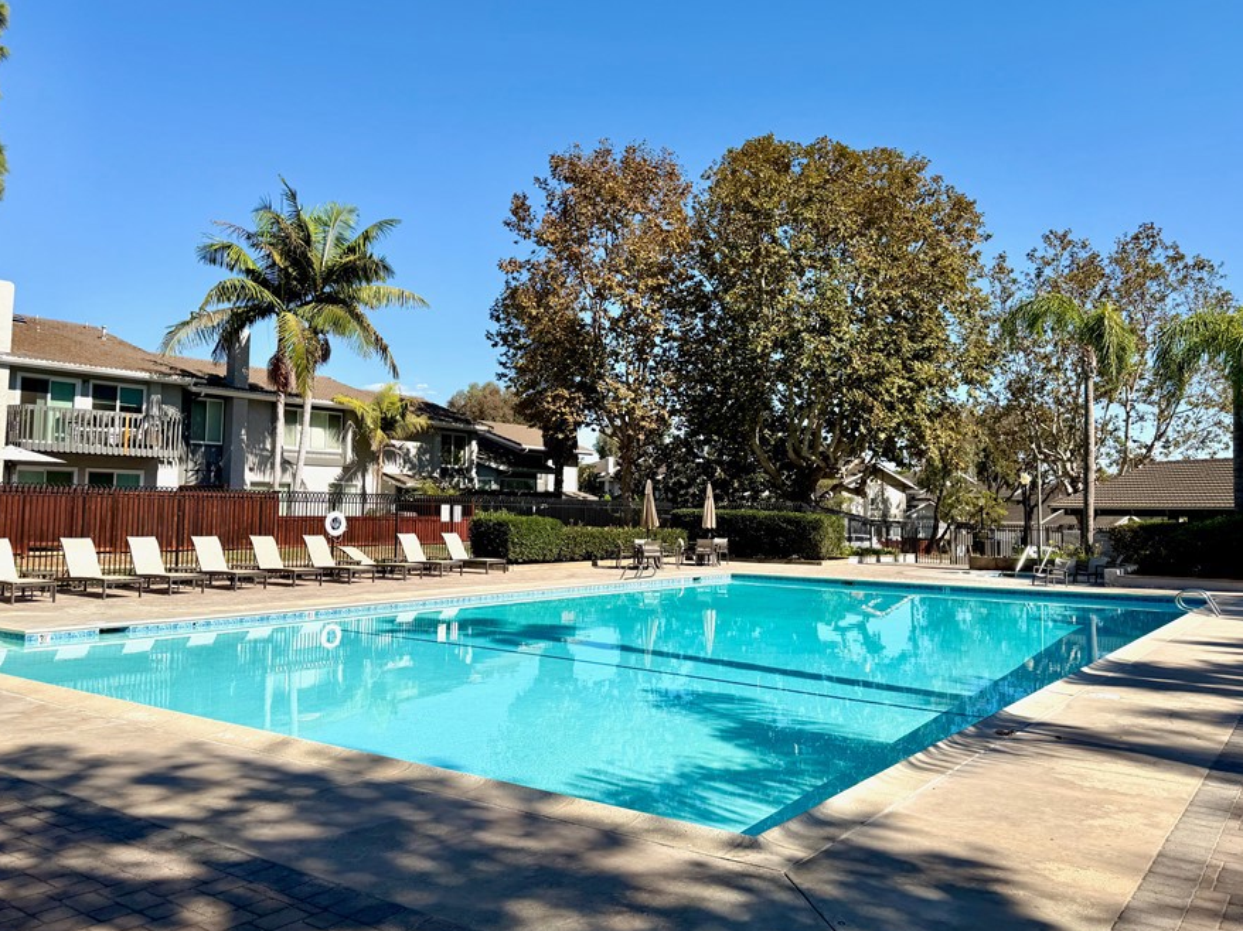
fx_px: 1005
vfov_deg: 49.7
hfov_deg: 63.4
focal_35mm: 28
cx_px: 599
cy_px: 427
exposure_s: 1/5319
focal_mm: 6.76
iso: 80
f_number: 1.78
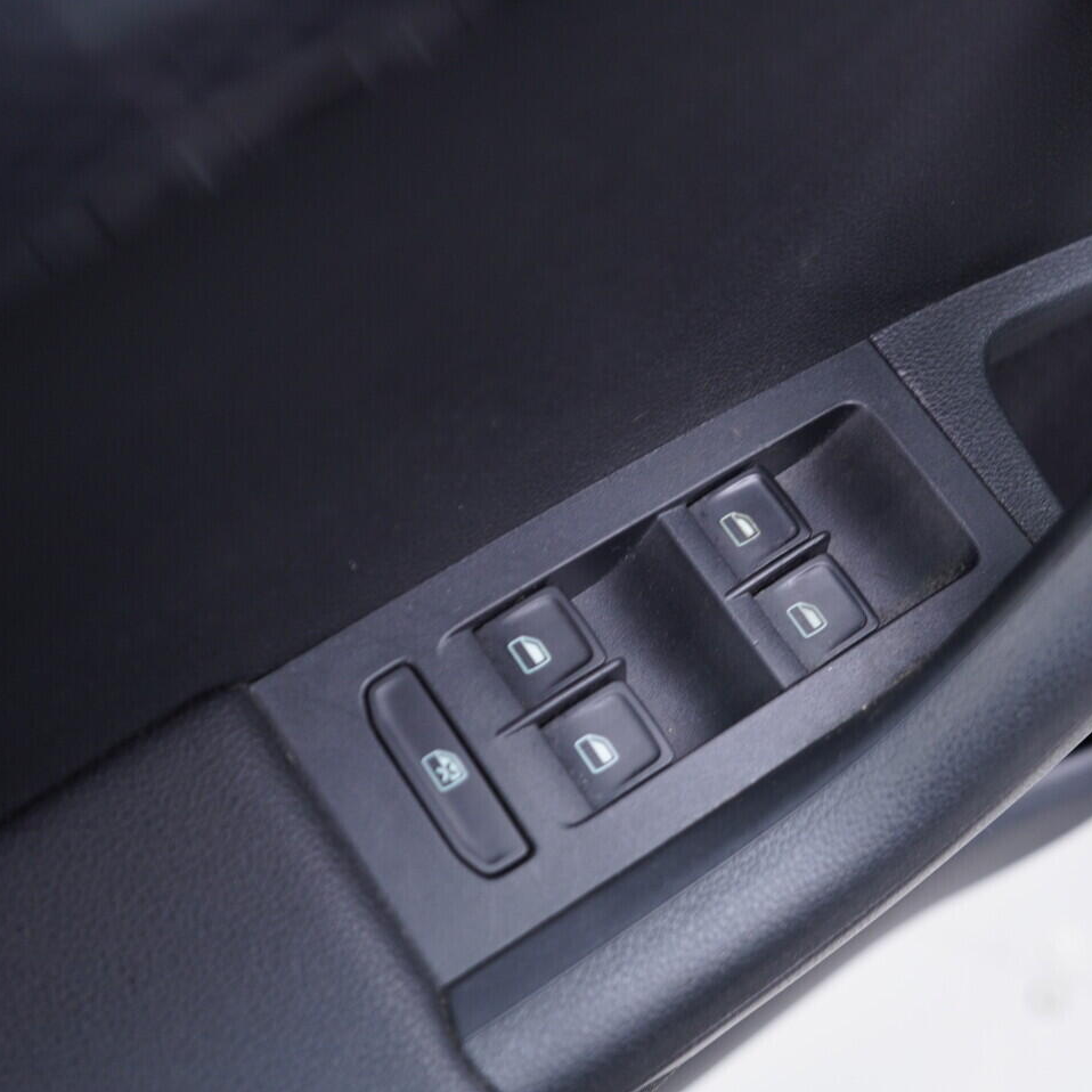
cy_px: 546
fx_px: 1642
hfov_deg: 36.0
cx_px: 814
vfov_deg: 36.8
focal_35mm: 46
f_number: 2.8
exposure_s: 1/40
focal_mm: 24
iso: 320
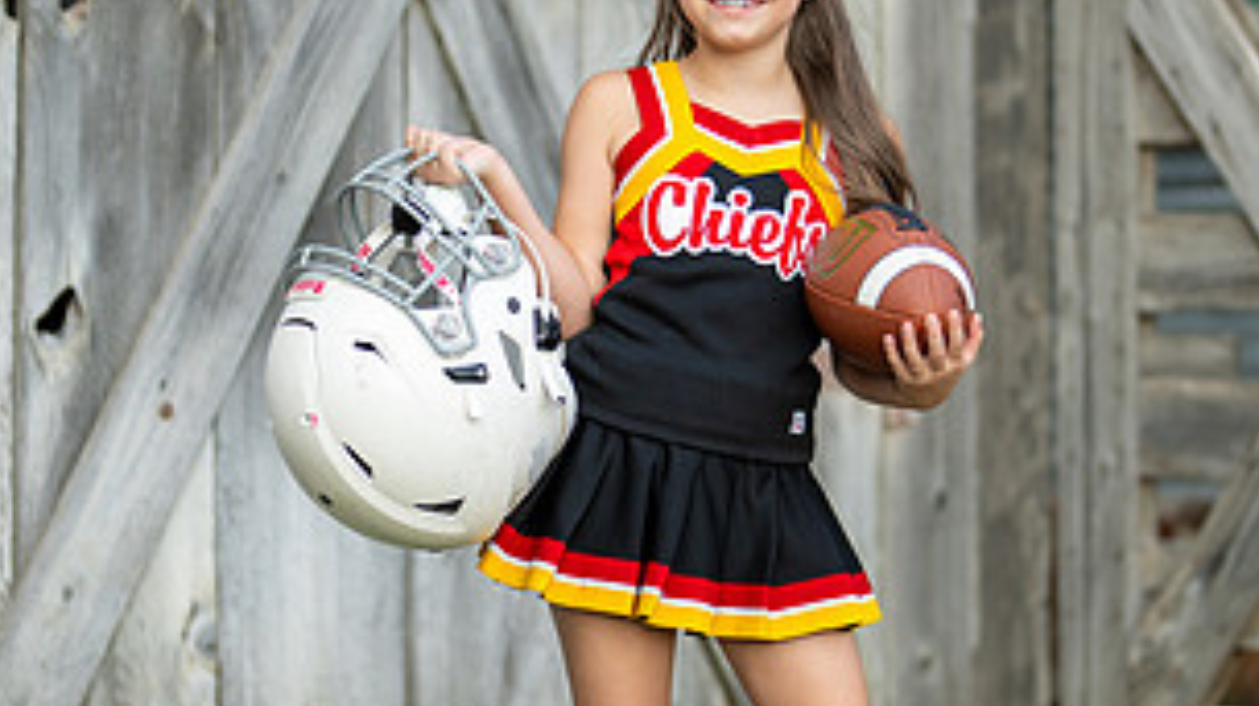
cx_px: 745
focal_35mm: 119
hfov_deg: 18.0
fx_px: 3970
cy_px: 332
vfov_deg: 10.2
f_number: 1.2
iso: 125
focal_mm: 50
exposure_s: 1/1600
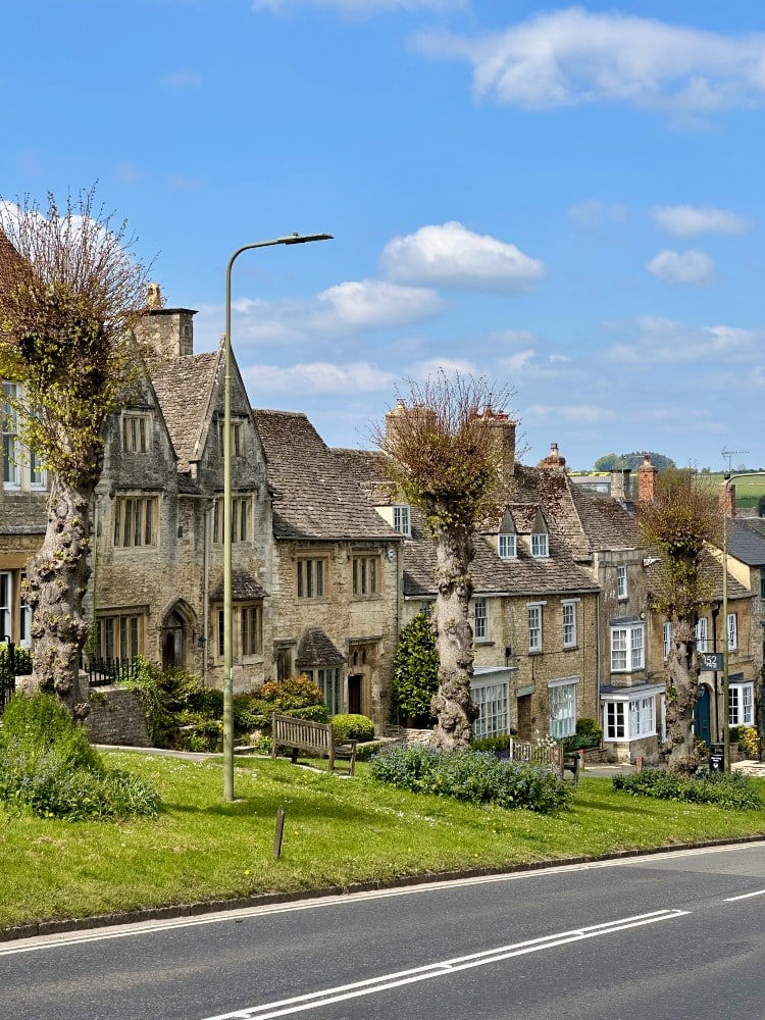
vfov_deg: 25.3
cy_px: 510
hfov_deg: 19.1
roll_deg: +0.2
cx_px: 382
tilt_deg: +1.3
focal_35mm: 77
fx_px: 2269
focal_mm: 9
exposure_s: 1/803
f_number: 2.8
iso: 32
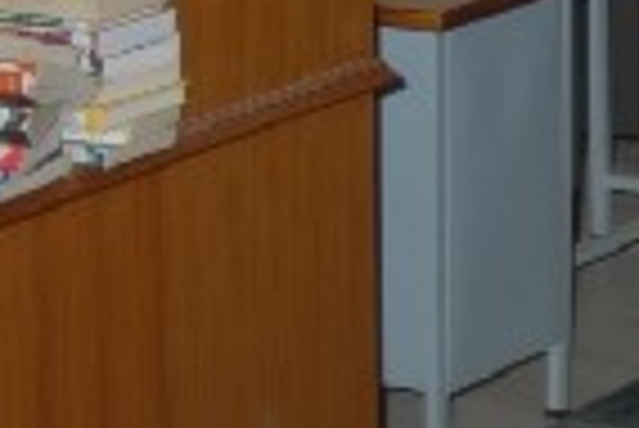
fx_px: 4620
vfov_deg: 5.3
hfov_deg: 7.8
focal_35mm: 260
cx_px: 936
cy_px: 502
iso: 100
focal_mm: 24
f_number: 3.5
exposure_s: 1/125
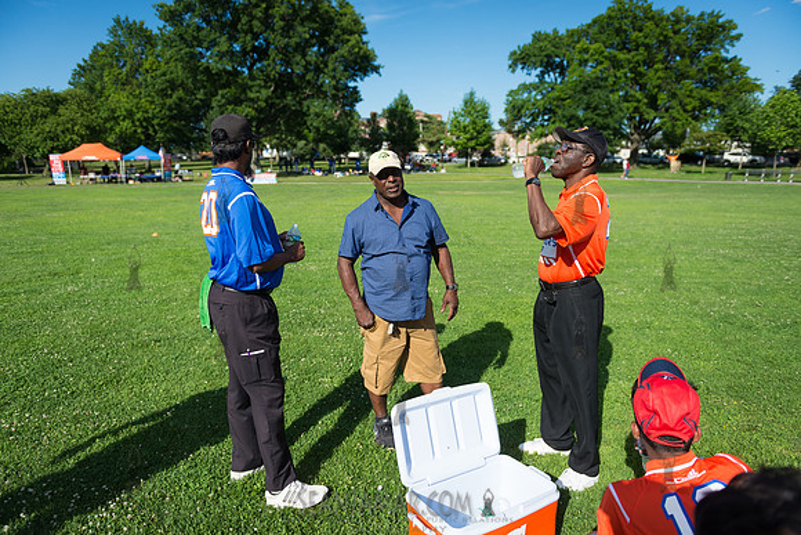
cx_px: 400
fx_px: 534
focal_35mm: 24
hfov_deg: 73.7
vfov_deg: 53.2
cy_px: 268
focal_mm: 24
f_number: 2.8
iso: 200
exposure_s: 1/4000
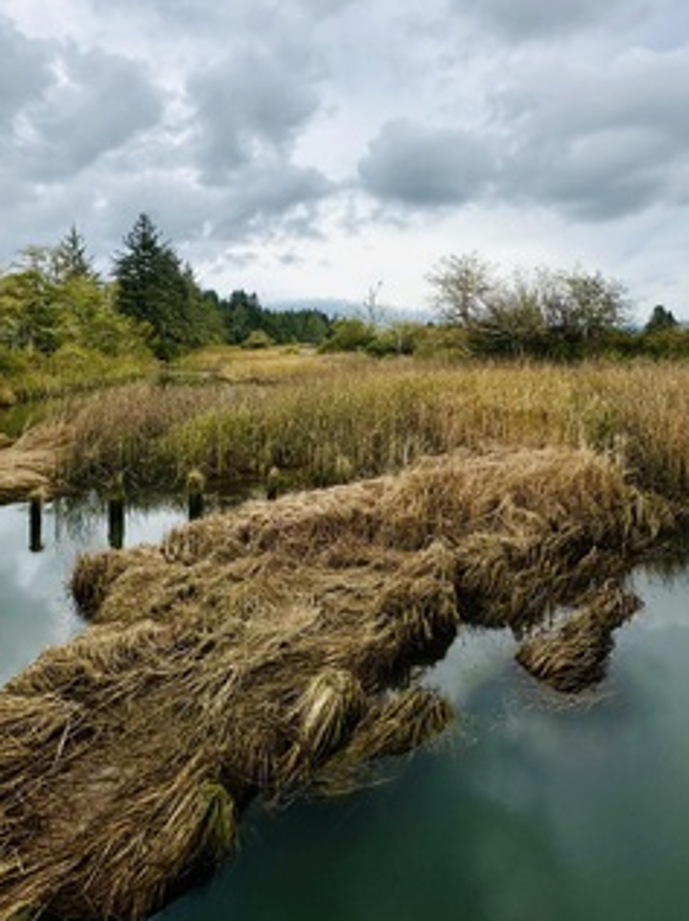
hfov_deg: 58.6
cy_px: 331
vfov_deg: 72.4
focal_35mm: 23
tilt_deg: +1.0
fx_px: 612
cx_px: 384
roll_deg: +0.6
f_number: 2.2
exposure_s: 1/1595
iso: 50
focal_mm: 2.22
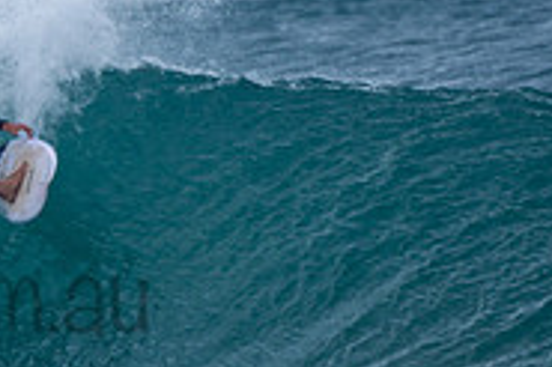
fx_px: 34668
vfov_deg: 0.6
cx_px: -167
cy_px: 264
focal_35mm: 2263
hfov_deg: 0.9
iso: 100
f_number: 5.6
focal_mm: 480
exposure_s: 1/400
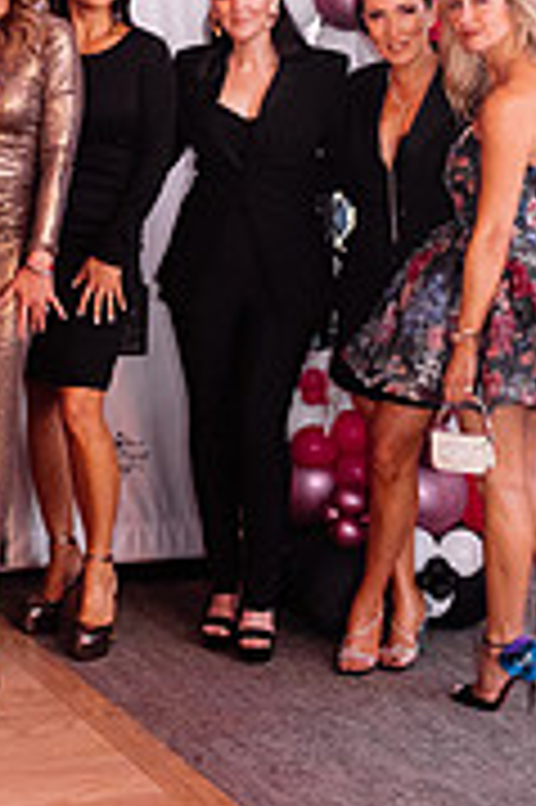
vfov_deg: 22.3
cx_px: -36
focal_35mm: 88
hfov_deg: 15.2
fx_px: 1969
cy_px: 5
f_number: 2.8
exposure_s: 1/200
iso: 2500
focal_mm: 35
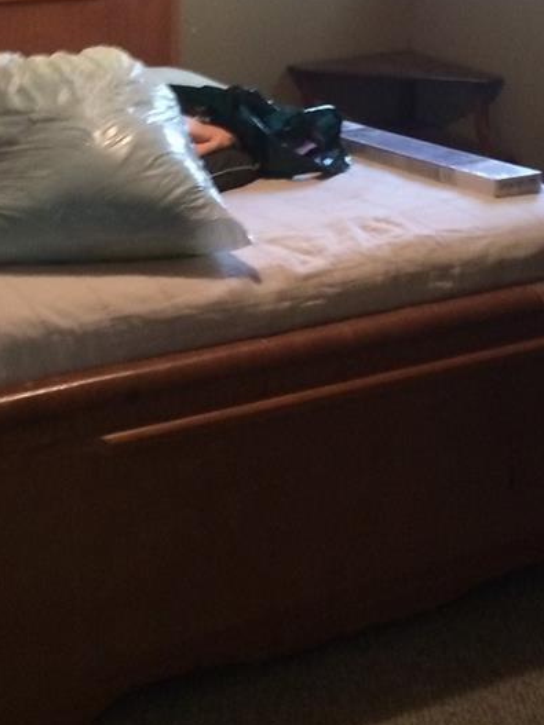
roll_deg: +0.8
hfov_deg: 22.1
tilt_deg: -12.5
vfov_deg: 28.8
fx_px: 1384
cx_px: 151
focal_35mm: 66
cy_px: 149
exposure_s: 1/17
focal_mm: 4.15
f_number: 2.2
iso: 320
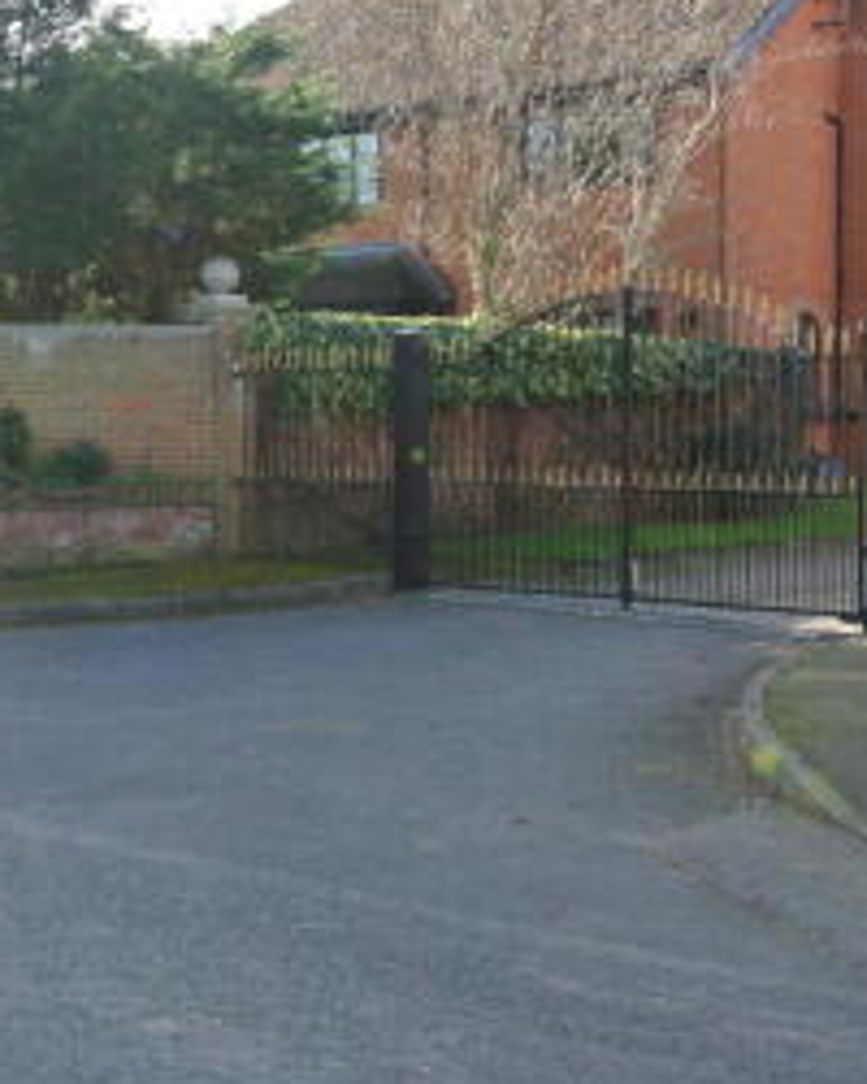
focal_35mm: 66
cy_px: 540
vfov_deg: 28.7
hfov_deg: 23.1
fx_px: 2117
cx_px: 490
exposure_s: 1/160
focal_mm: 14
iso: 100
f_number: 4
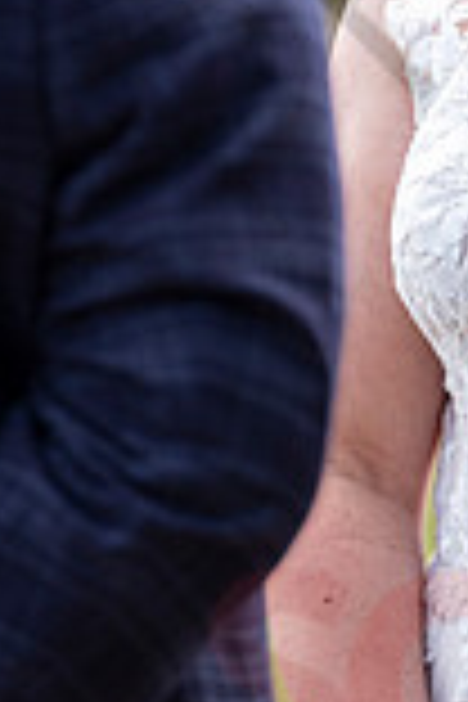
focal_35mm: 607
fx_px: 11836
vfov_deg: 3.4
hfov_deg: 2.3
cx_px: 603
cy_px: -63
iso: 200
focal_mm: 140
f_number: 2.8
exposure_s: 1/1000
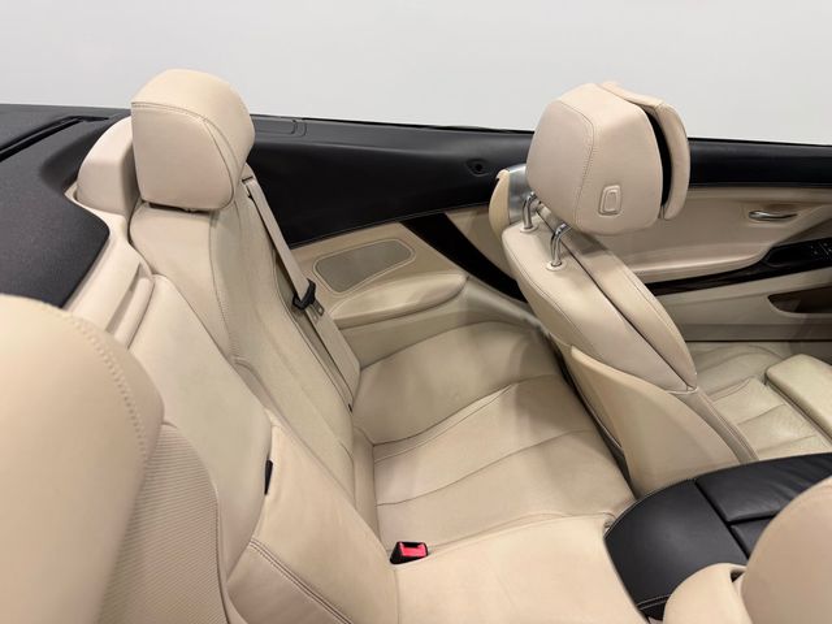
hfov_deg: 71.6
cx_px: 416
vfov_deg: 56.8
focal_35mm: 24
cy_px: 312
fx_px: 577
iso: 64
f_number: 1.78
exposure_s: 1/224
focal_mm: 6.76
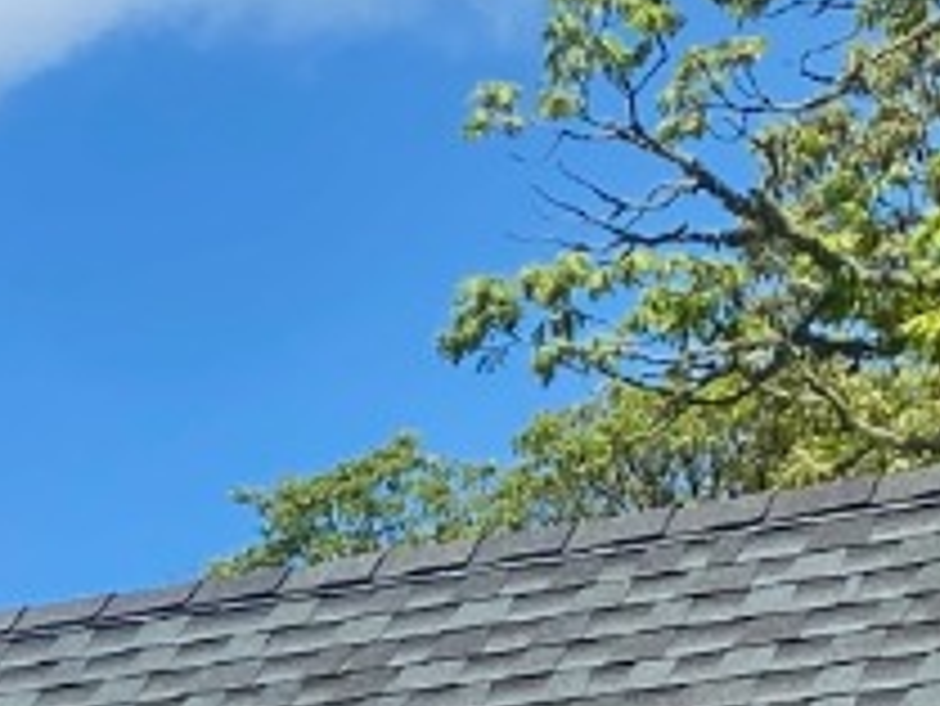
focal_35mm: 179
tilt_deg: +3.4
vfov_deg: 7.8
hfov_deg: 10.2
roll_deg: -0.4
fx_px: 4864
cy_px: 1574
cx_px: -891
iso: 32
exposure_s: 1/3300
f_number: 1.8
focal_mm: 4.25
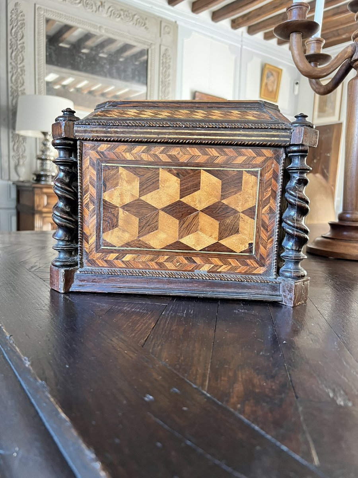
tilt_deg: -7.1
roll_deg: -2.1
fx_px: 359
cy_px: 239
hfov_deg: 53.1
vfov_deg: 67.3
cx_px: 179
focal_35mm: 26
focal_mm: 5.7
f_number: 1.5
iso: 320
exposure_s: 1/60
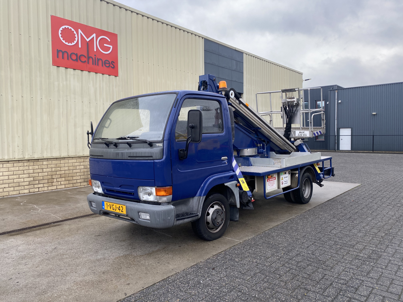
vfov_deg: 53.1
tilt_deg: -2.2
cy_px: 151
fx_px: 303
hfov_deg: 67.3
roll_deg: +0.6
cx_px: 202
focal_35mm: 26
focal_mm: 4.25
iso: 32
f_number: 1.8
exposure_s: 1/198
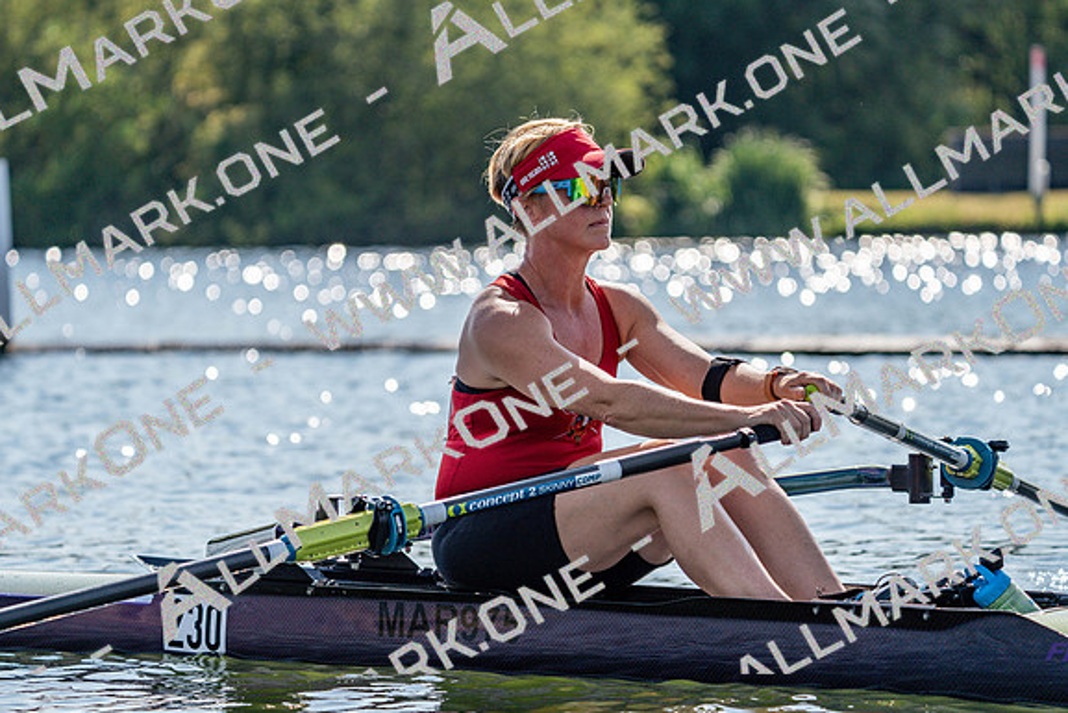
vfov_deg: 6.8
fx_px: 5964
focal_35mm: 201
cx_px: 533
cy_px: 356
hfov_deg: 10.2
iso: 100
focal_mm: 200
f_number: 5.6
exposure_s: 1/1600
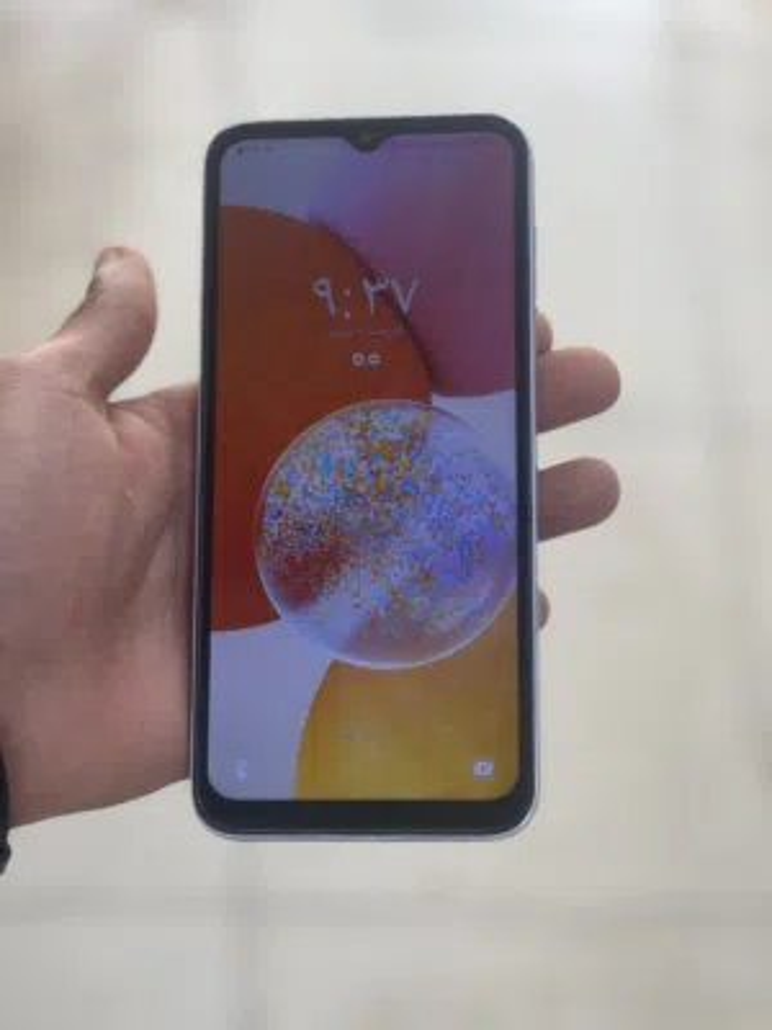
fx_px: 1903
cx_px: 386
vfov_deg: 30.3
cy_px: 515
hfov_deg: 22.9
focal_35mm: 64
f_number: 2.2
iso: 50
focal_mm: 7.5
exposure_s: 1/100
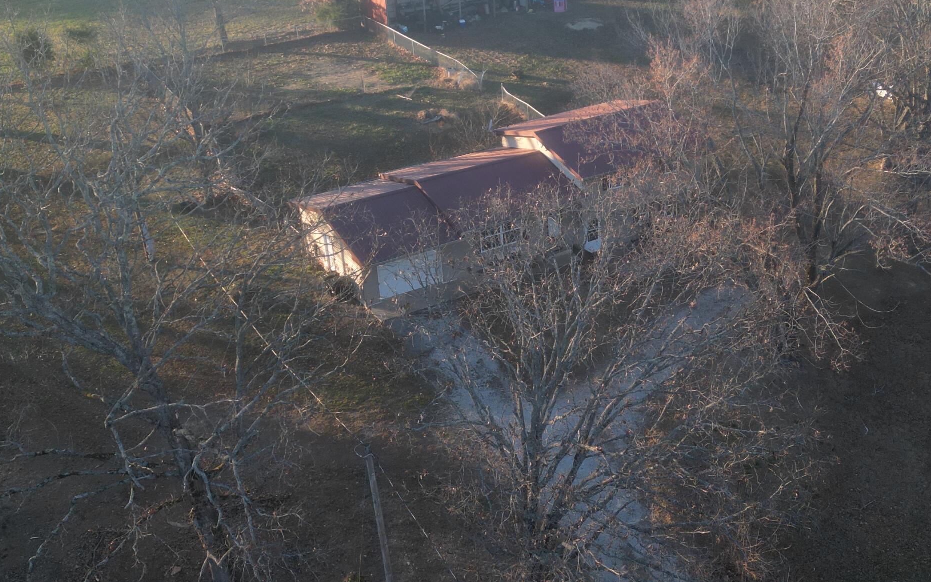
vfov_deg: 31.2
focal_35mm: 41
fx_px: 1040
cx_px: 578
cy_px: 319
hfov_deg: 47.8
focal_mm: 6.72
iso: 100
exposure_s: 1/400
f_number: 1.7
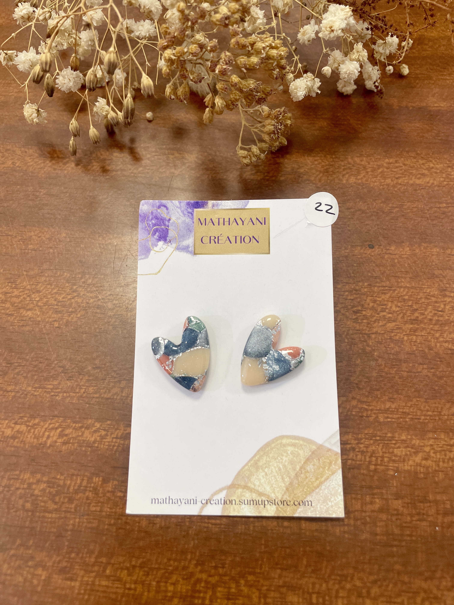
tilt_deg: -65.4
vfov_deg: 67.3
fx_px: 455
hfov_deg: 53.1
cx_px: 227
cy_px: 302
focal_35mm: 26
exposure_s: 1/100
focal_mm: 4.2
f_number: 1.6
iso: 50
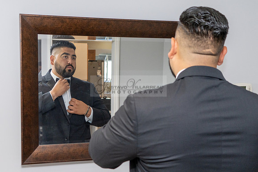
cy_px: 121
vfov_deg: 22.6
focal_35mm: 60
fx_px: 428
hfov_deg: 33.4
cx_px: 97
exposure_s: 1/160
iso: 640
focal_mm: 37
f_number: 4
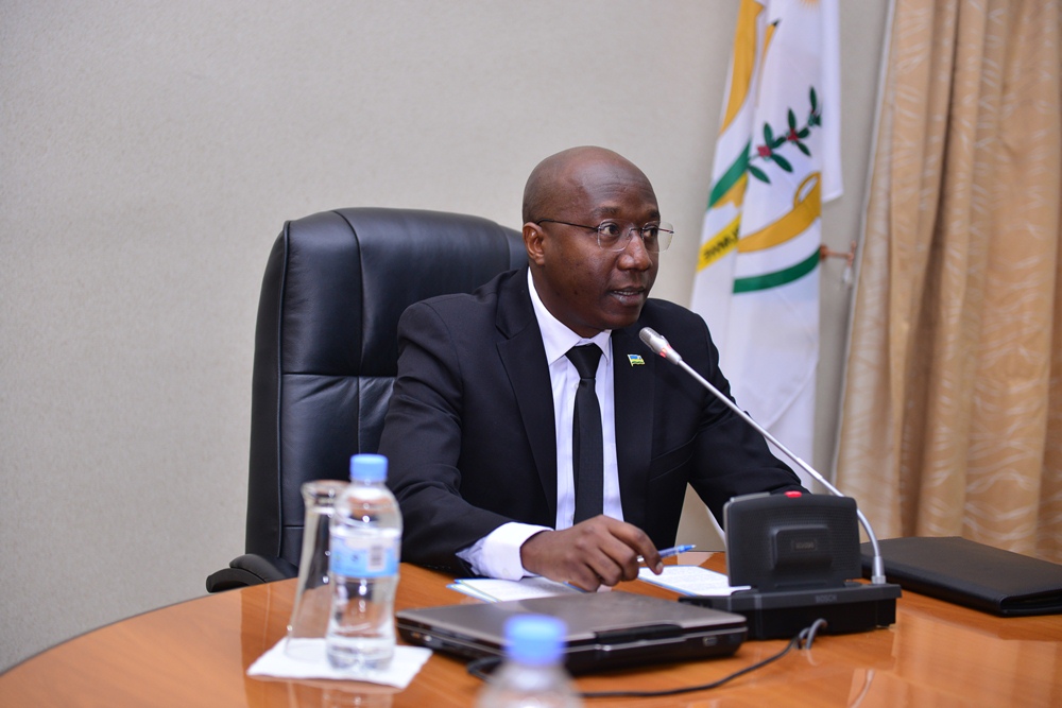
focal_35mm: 70
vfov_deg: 19.5
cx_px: 531
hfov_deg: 28.8
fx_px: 2065
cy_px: 354
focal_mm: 70
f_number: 2.8
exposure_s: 1/125
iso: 640
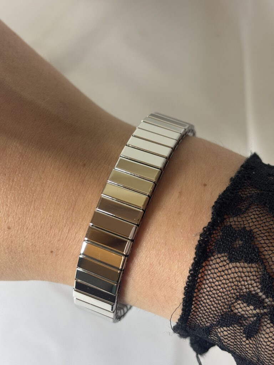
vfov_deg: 36.8
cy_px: 182
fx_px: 549
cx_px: 137
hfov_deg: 28.0
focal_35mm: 52
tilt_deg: -67.8
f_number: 1.6
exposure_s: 1/100
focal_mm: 5.96
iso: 32
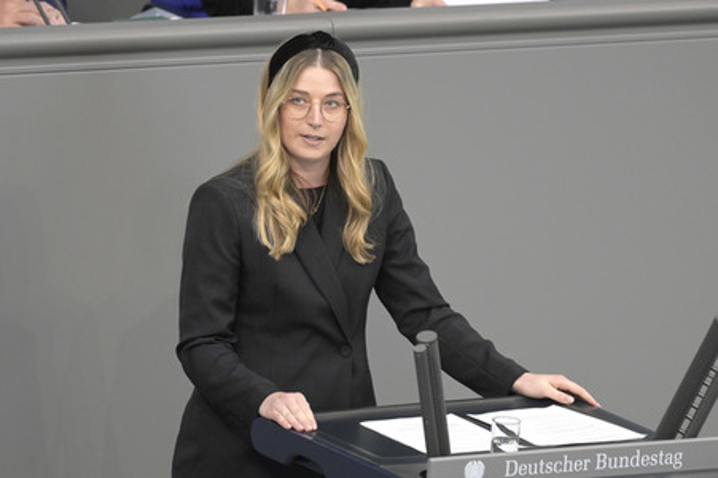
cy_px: 239
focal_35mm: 390
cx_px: 359
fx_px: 7772
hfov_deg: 5.3
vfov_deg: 3.5
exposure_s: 1/320
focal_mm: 390
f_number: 5.6
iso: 8000
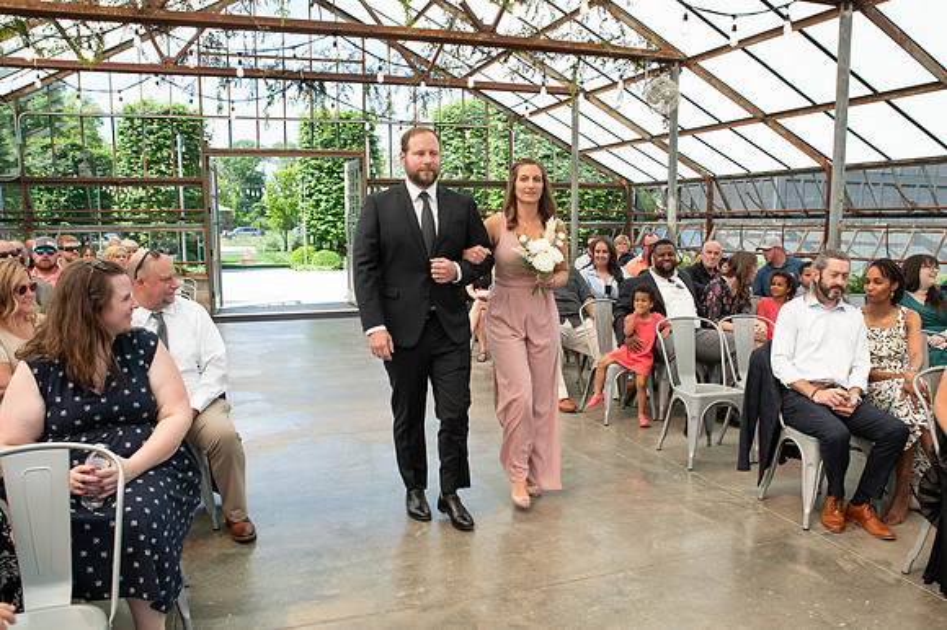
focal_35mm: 29
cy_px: 360
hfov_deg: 64.0
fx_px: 758
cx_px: 487
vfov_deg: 45.0
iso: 160
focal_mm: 24
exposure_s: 1/200
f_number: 5
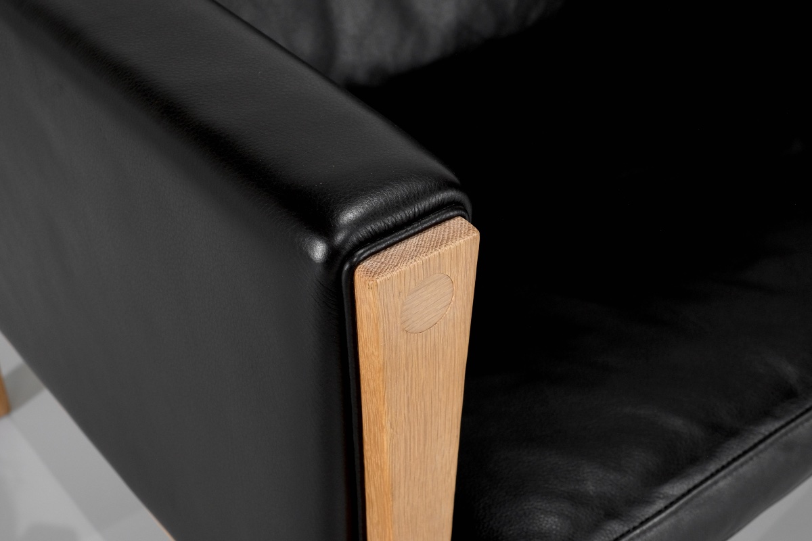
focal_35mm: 53
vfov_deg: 25.5
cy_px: 270
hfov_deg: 37.5
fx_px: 1195
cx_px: 406
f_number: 8
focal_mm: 35
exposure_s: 1/40
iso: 800
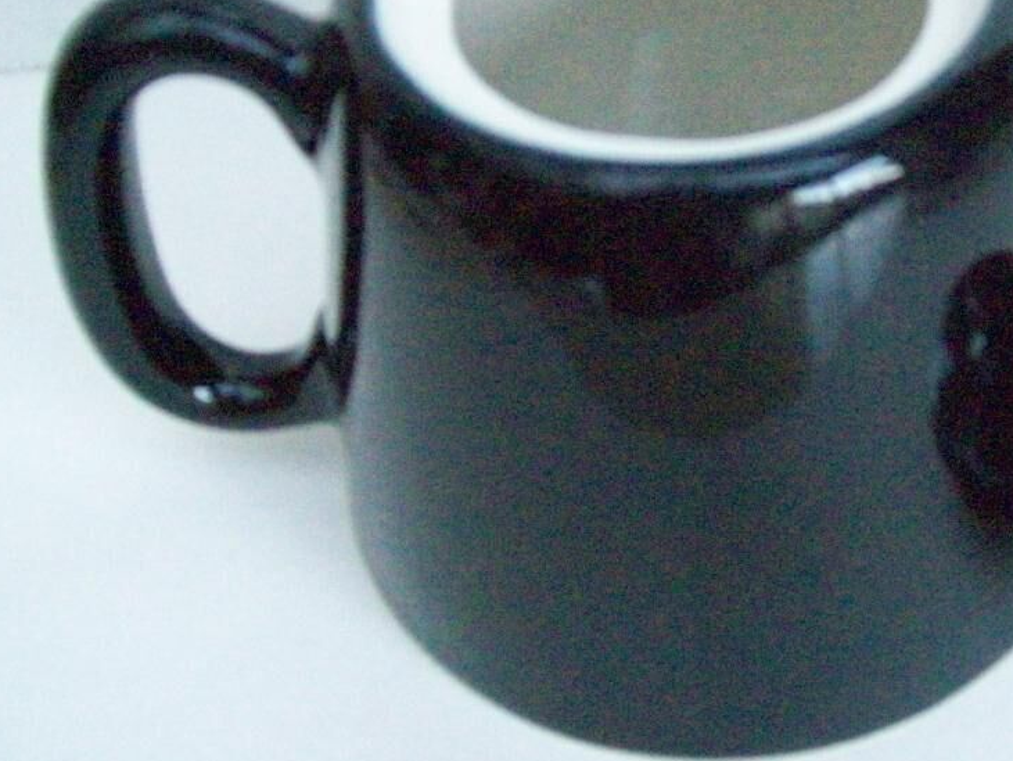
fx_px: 1845
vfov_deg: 23.3
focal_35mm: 63
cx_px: 849
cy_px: 327
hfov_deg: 29.8
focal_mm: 6
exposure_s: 1/75.2
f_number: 2.7
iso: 800
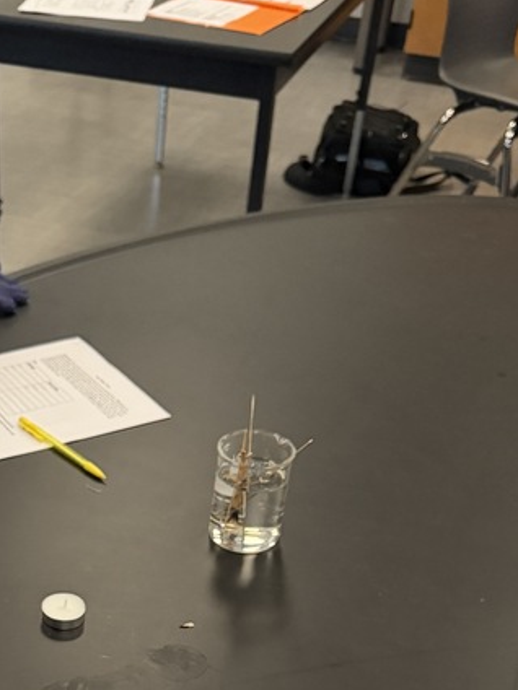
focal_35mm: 58
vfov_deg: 30.1
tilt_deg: -42.5
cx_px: 103
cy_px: 744
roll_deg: -3.1
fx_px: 1157
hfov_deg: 24.8
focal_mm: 6.76
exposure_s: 1/30
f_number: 1.78
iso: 1000
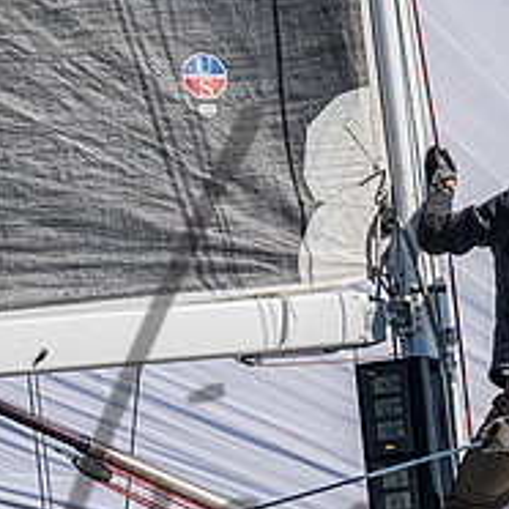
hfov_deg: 3.2
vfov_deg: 3.2
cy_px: 446
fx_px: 9000
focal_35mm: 541
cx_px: 765
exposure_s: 1/6400
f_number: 4.8
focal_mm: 175
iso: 400
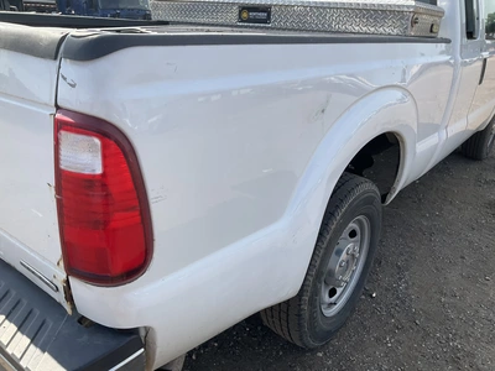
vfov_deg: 48.2
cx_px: 248
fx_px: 415
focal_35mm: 29
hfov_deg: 61.7
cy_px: 186
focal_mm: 3
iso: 25
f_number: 1.8
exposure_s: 1/898
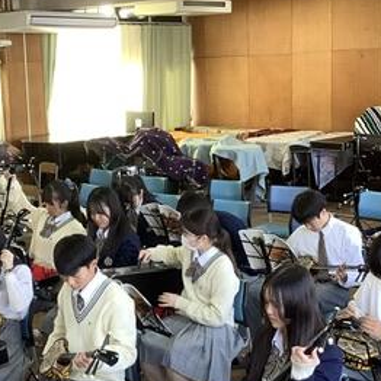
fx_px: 834
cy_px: 188
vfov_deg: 25.7
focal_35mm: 67
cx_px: 140
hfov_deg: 25.6
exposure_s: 1/60
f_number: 2.4
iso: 80
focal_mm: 3.3
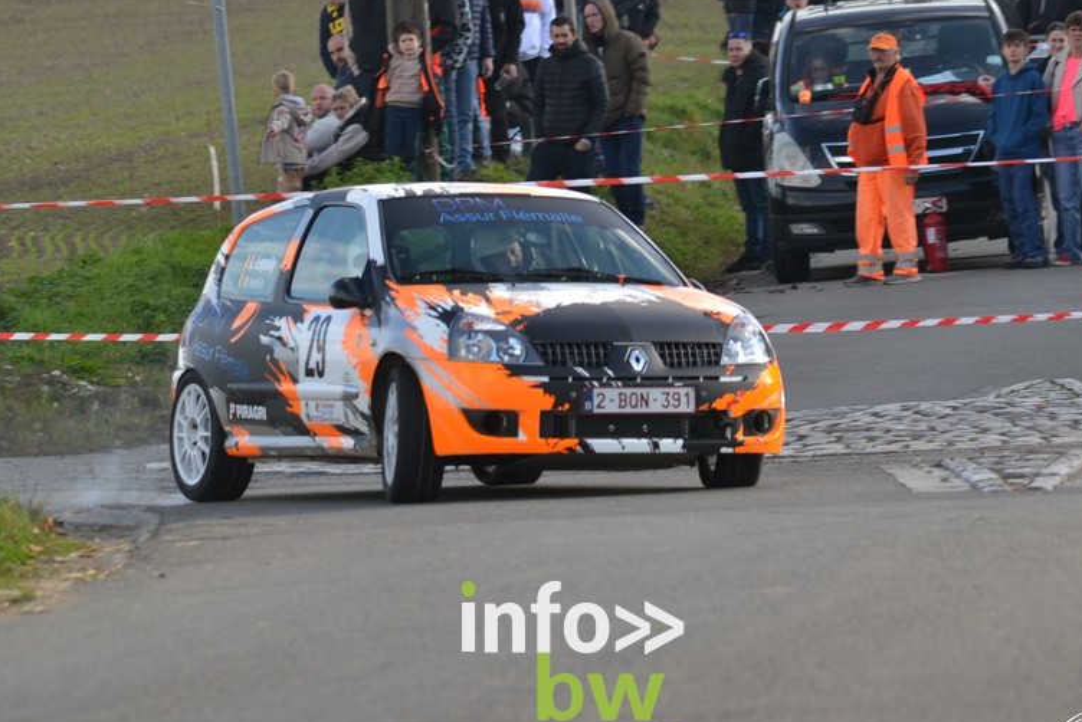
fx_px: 17799
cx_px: 573
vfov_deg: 2.3
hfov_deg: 3.5
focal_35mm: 592
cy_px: 301
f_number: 6
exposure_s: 1/500
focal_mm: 290
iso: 400
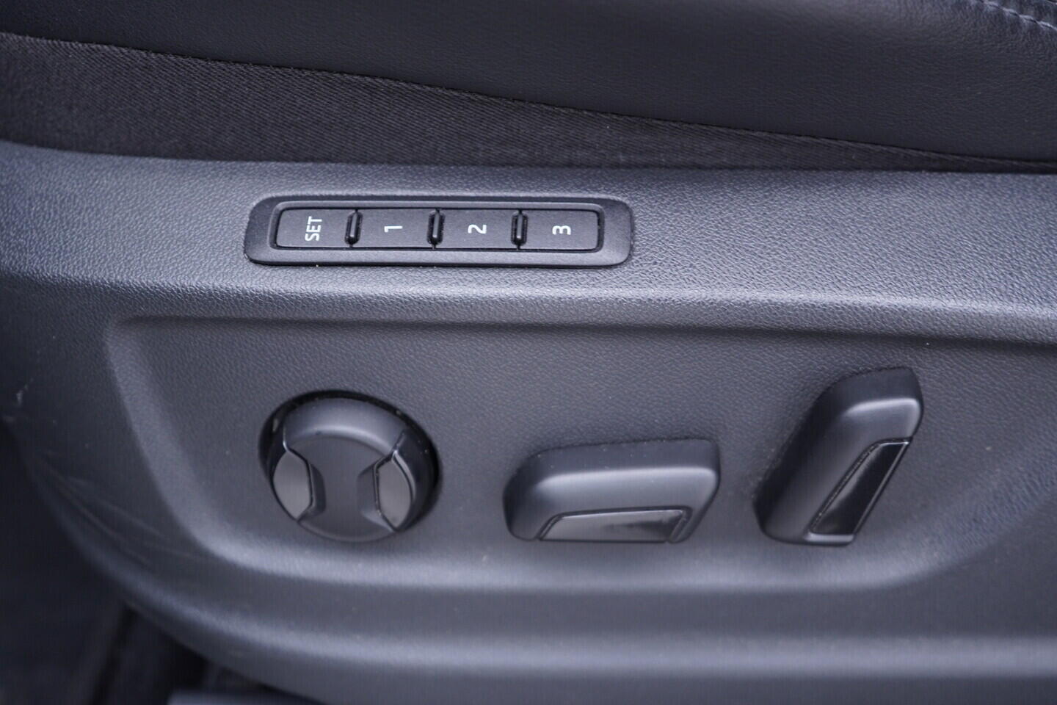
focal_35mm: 36
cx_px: 528
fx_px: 1057
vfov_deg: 36.9
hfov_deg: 53.1
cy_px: 352
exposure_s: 1/40
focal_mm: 24
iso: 320
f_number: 2.8
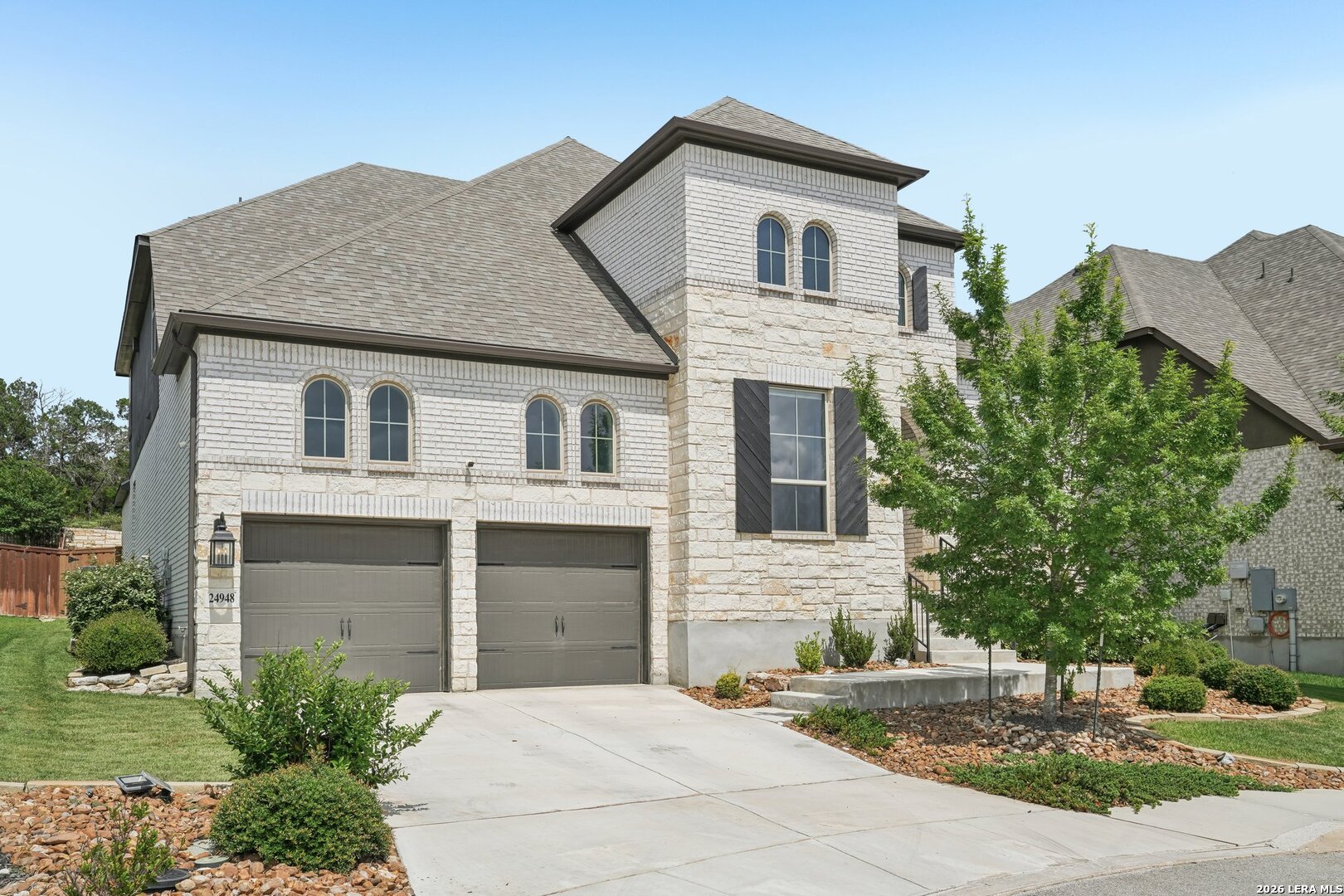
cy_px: 448
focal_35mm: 29
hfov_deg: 63.7
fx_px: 1083
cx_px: 672
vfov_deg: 45.0
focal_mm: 29
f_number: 8
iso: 200
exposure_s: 1/1000
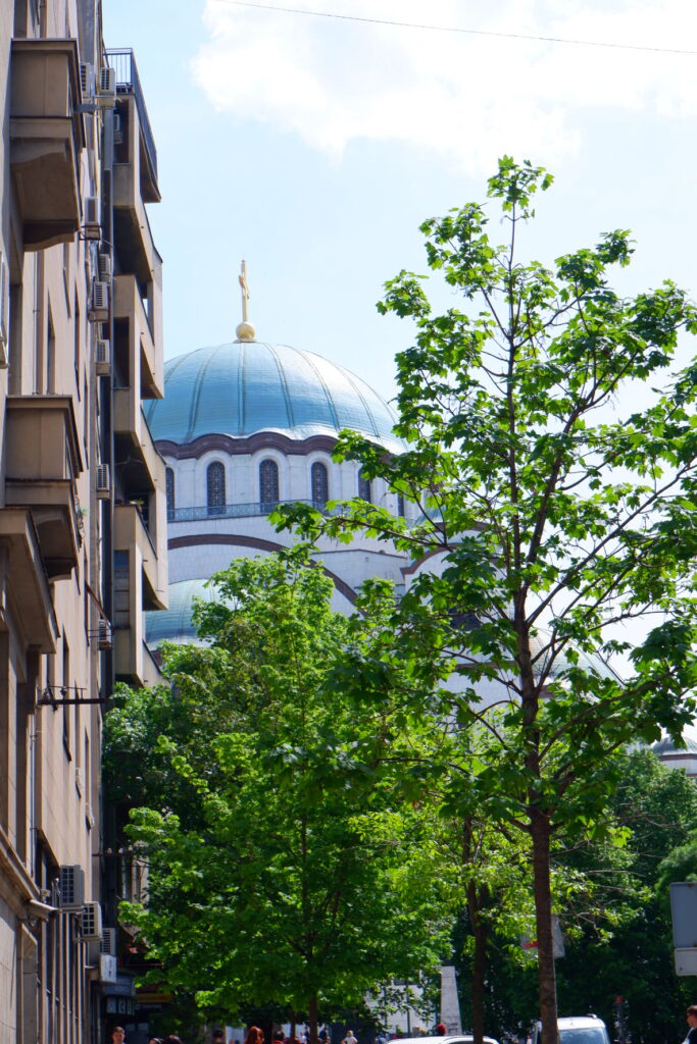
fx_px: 1887
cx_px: 348
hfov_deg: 20.9
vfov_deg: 31.0
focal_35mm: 65
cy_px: 522
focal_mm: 43.2
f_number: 8
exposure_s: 1/400
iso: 200
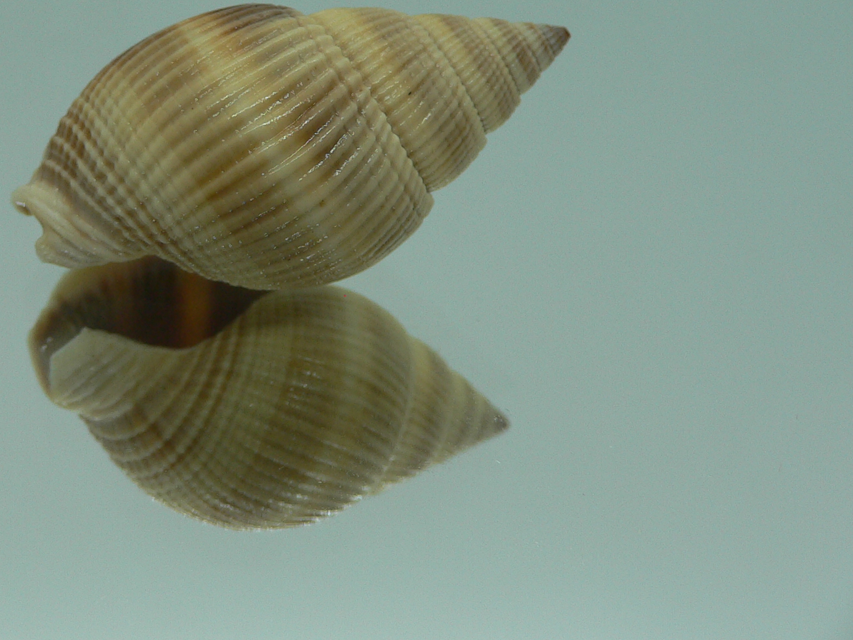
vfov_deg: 28.3
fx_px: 1257
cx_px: 275
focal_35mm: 51
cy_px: 204
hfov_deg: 37.0
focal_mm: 4.6
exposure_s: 1/60
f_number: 2.8
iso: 80
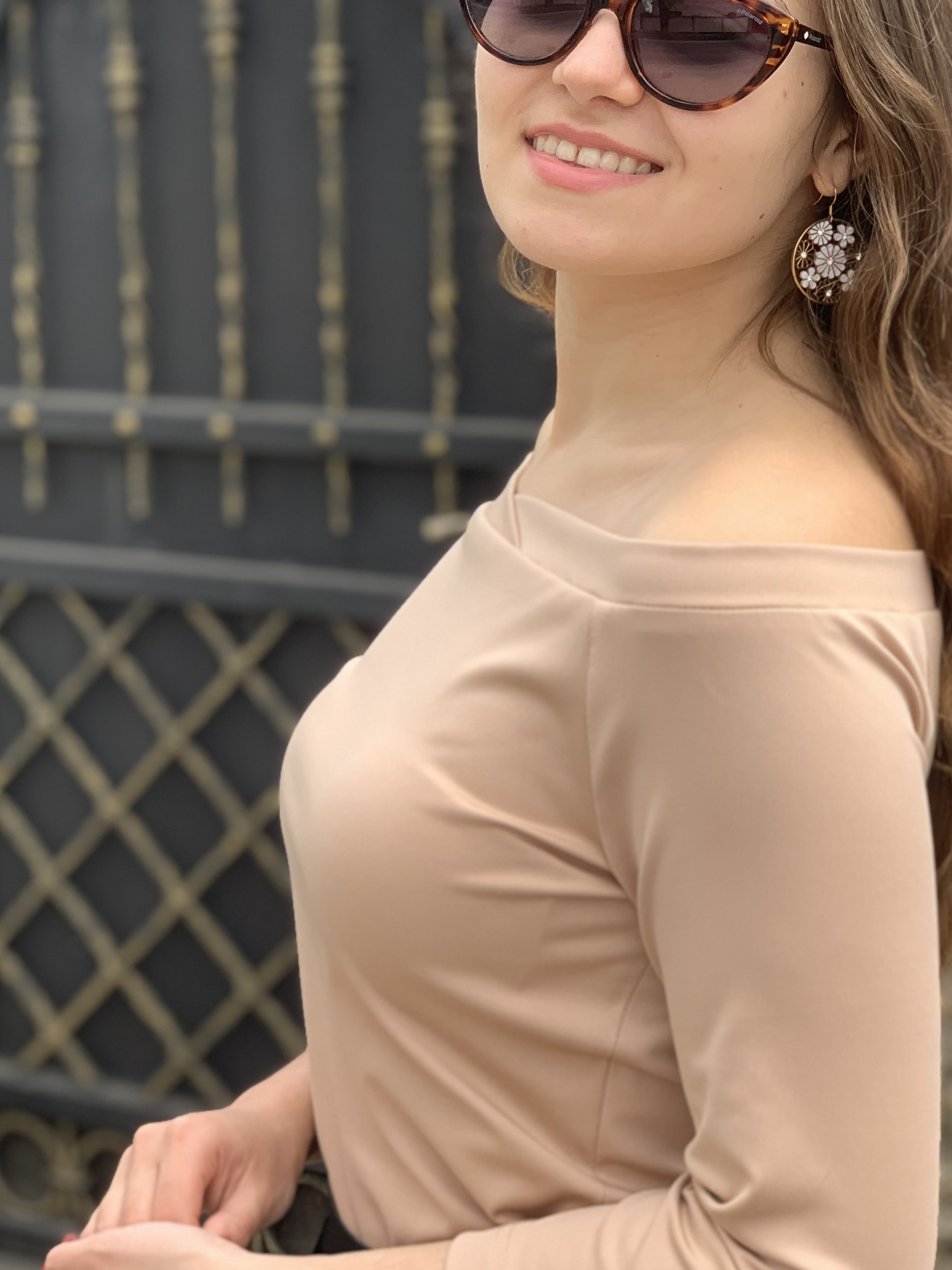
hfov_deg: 17.1
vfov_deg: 22.7
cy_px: 536
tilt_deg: -6.8
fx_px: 3154
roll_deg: +0.9
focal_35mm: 86
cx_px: 642
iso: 16
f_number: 2.4
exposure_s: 1/154
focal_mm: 6
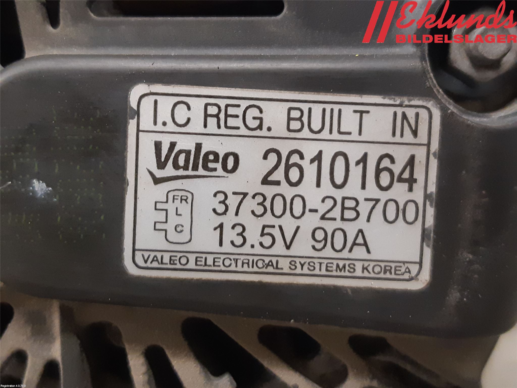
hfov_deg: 67.3
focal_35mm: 26
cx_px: 258
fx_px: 388
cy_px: 194
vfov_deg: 53.1
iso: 320
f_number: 1.7
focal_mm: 3.93
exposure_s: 1/50
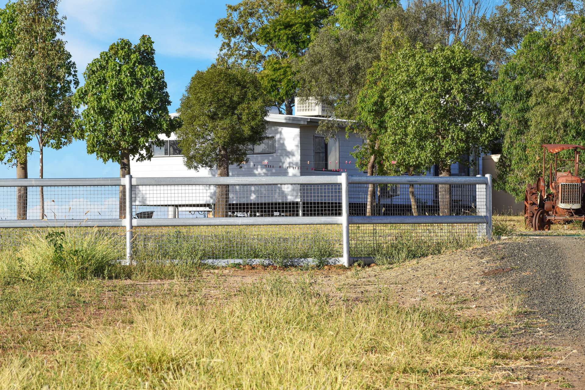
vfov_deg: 7.9
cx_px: 292
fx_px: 2827
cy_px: 195
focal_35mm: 174
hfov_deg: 11.8
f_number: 10
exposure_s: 1/400
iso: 200
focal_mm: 116
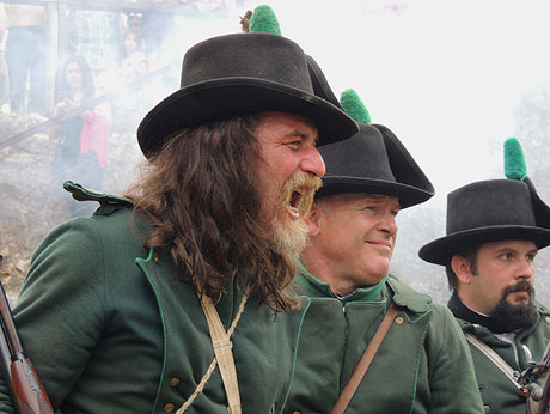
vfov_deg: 14.1
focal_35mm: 105
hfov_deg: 18.7
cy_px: 207
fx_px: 1670
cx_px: 275
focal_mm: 18.7
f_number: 4.2
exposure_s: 1/100
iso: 160
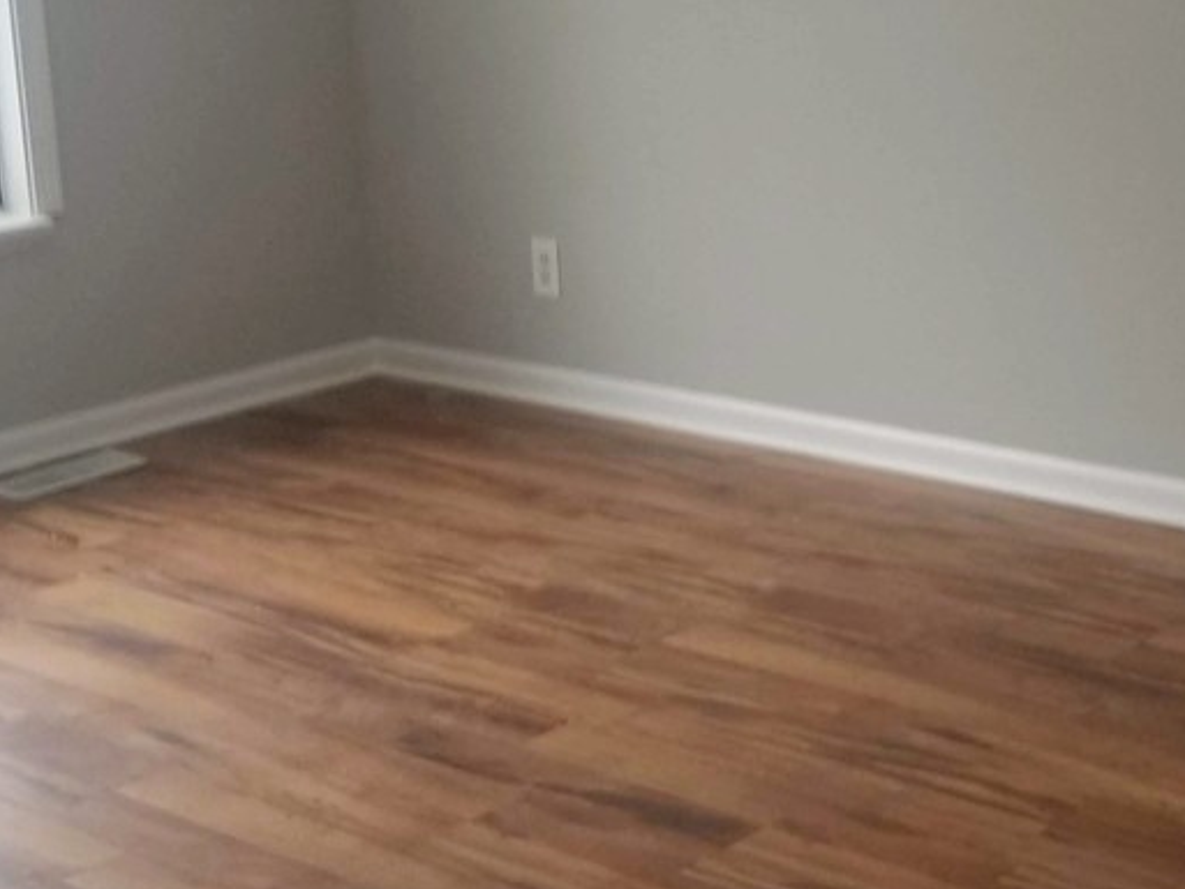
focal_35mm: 73
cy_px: 226
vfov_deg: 20.0
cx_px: 938
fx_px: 2500
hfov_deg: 26.2
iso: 125
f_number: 1.7
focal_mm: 4.3
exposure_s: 1/60
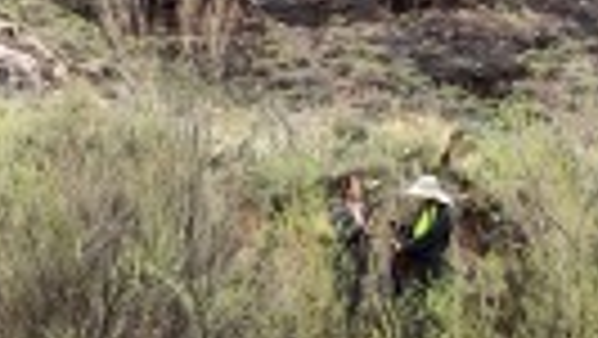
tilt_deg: -7.0
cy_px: 559
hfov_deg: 26.7
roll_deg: +0.1
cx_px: 472
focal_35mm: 78
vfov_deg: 14.2
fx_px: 1238
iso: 25
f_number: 1.8
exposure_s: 1/184
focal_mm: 4.25
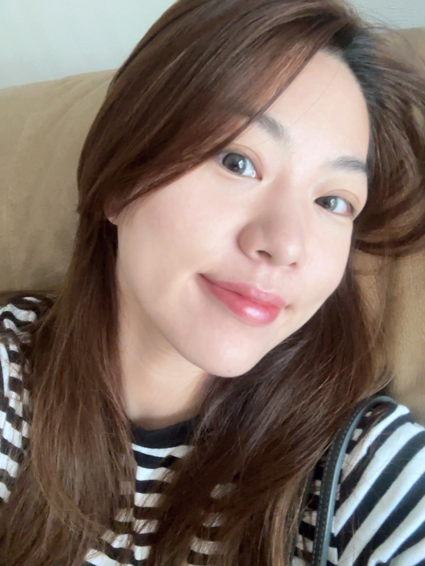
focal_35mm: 30
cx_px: 212
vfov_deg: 59.9
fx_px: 491
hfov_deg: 46.8
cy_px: 283
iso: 200
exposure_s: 1/60
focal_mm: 2.69
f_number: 1.9
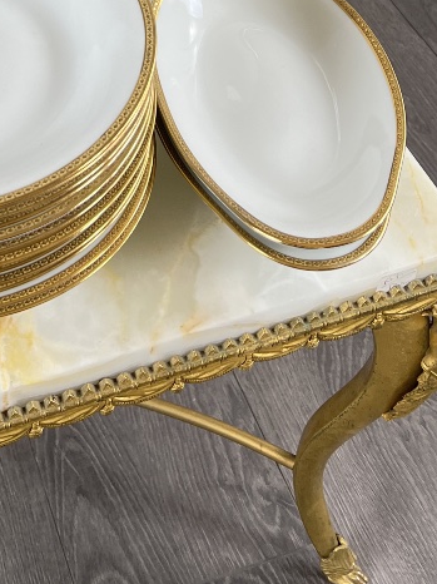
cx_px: -15
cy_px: -110
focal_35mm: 67
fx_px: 1129
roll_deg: +4.9
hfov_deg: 21.1
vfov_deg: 26.0
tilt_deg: -37.5
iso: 64
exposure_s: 1/100
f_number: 1.5
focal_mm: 5.7
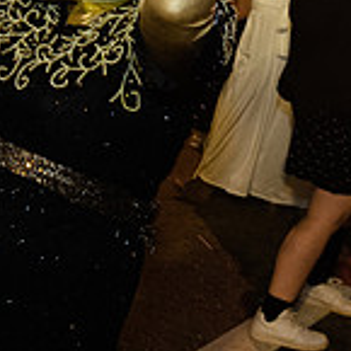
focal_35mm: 83
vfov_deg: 20.6
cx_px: 157
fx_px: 952
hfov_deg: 20.9
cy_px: 63
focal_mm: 21
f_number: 3.5
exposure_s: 1/60
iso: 2000
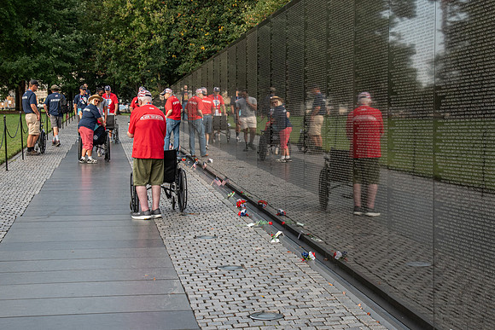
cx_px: 263
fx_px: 991
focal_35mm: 72
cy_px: 151
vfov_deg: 18.9
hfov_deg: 28.0
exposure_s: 1/125
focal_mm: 52
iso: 640
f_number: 9
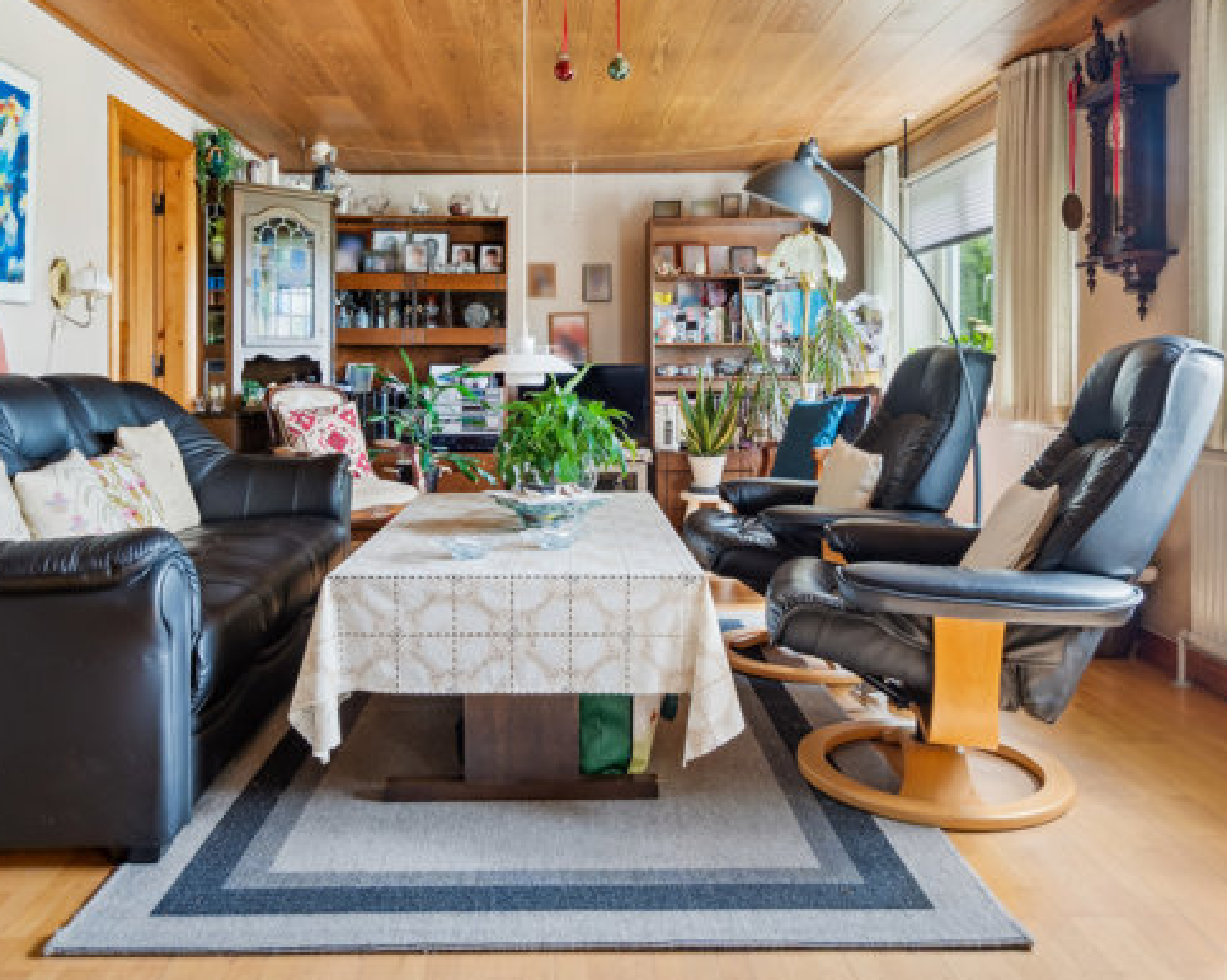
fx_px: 1016
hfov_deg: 62.2
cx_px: 615
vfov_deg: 51.0
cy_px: 374
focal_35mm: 28
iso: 400
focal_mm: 18
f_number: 7.1
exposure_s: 1/8
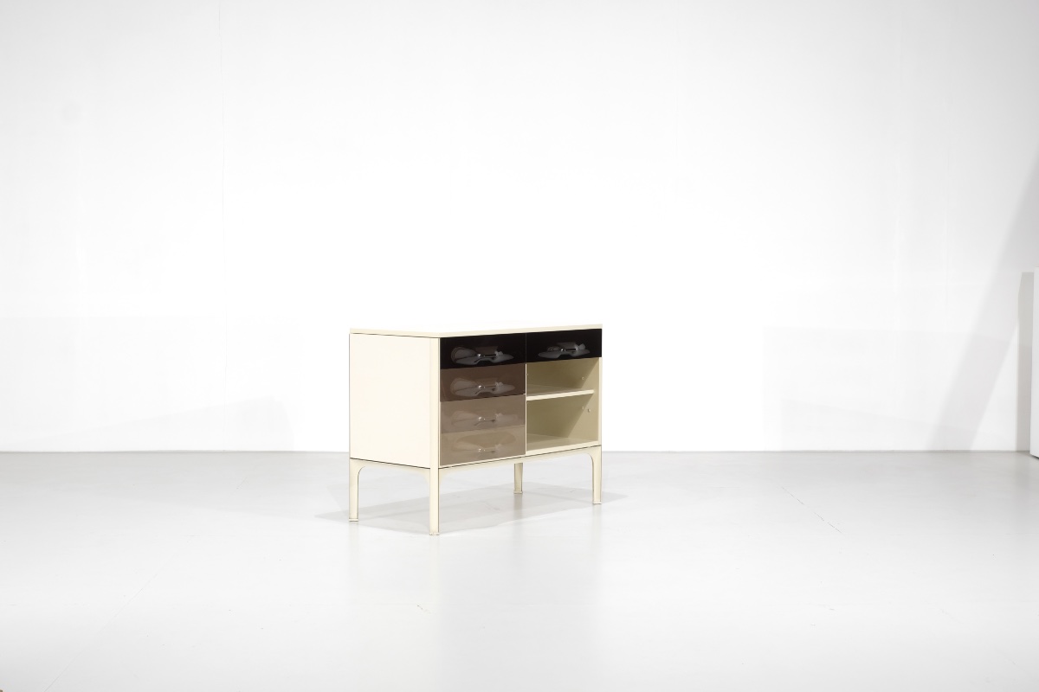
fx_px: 1530
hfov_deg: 37.5
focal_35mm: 53
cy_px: 346
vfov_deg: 25.5
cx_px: 520
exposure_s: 1/14
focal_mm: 35
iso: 400
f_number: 8
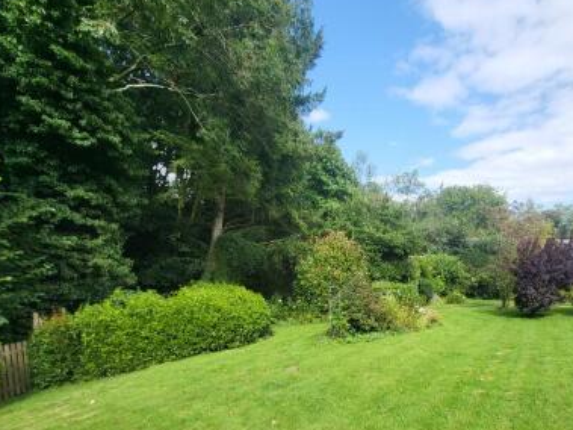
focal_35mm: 20
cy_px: 287
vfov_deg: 64.2
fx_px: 331
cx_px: 377
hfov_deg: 79.3
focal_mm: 1.74
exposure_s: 1/624
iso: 32
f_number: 2.2
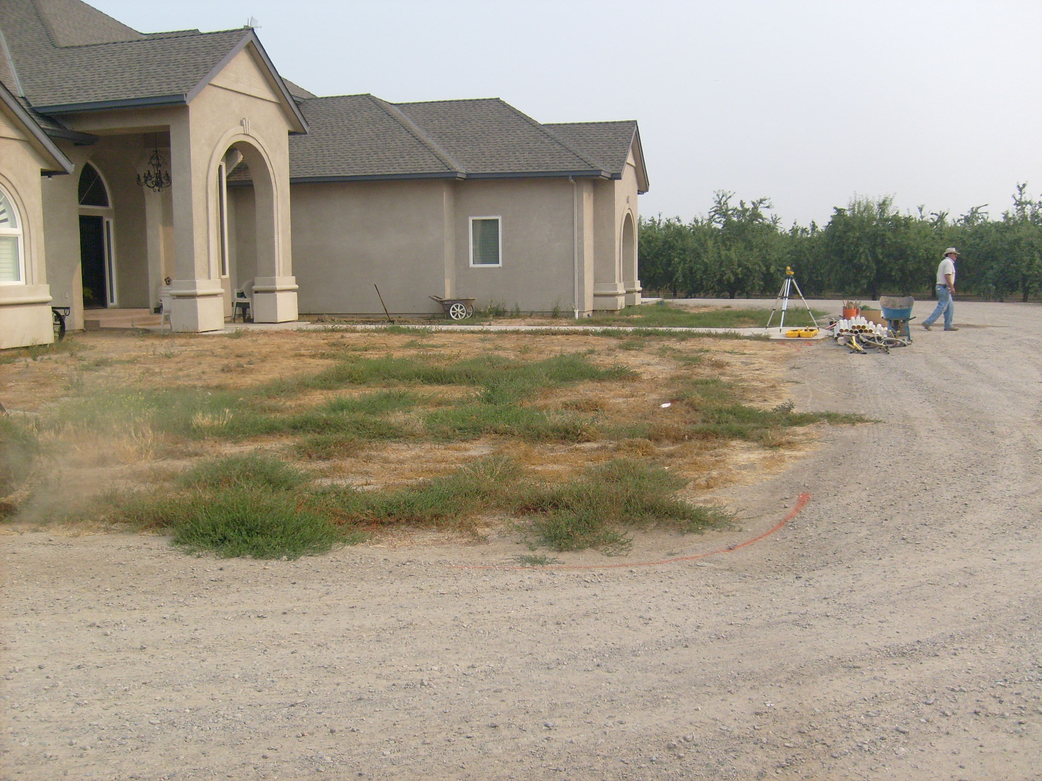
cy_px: 390
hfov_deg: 52.6
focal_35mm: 35
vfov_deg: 40.7
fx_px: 1054
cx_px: 521
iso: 80
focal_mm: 5.8
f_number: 7.1
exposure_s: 1/180
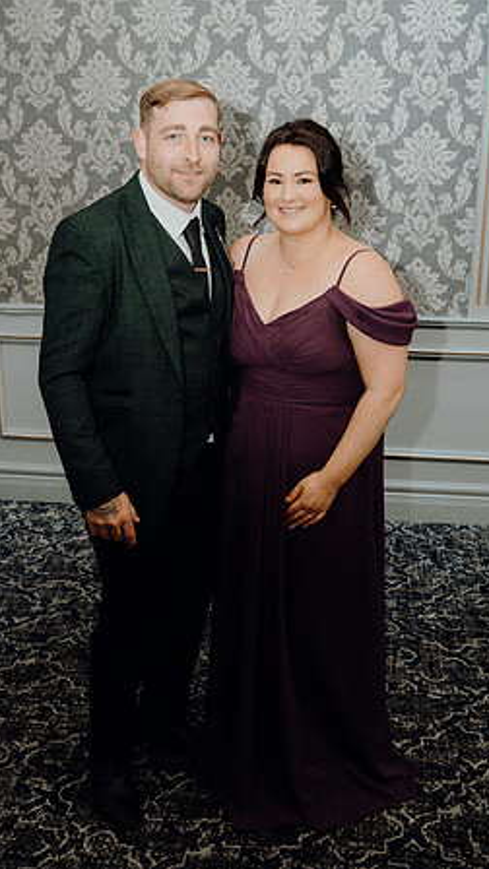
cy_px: 434
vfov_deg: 50.5
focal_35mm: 40
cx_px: 244
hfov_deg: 29.7
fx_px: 922
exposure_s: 1/160
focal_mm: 38
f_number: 5
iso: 2500
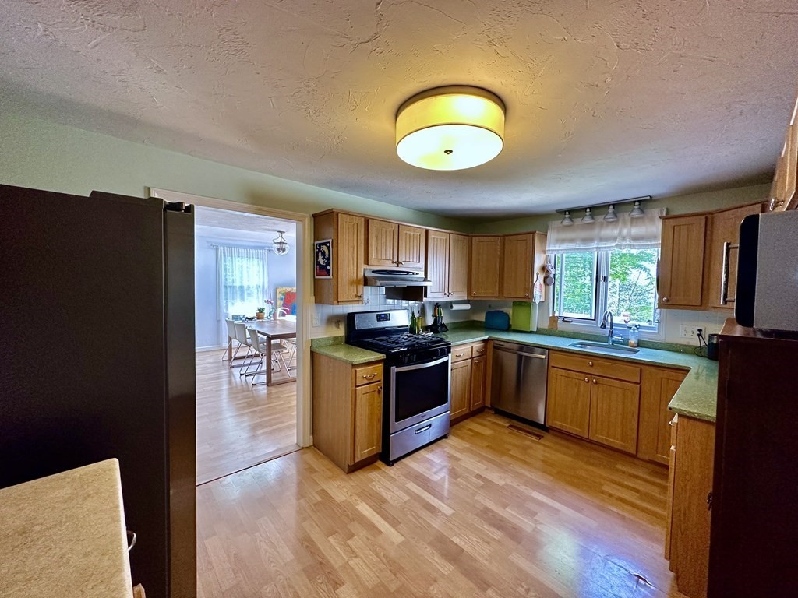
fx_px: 323
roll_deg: -0.4
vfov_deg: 85.7
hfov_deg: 102.1
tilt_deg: -3.2
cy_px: 299
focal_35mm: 14
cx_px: 399
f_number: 2.2
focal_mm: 2.22
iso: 250
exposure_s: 1/120
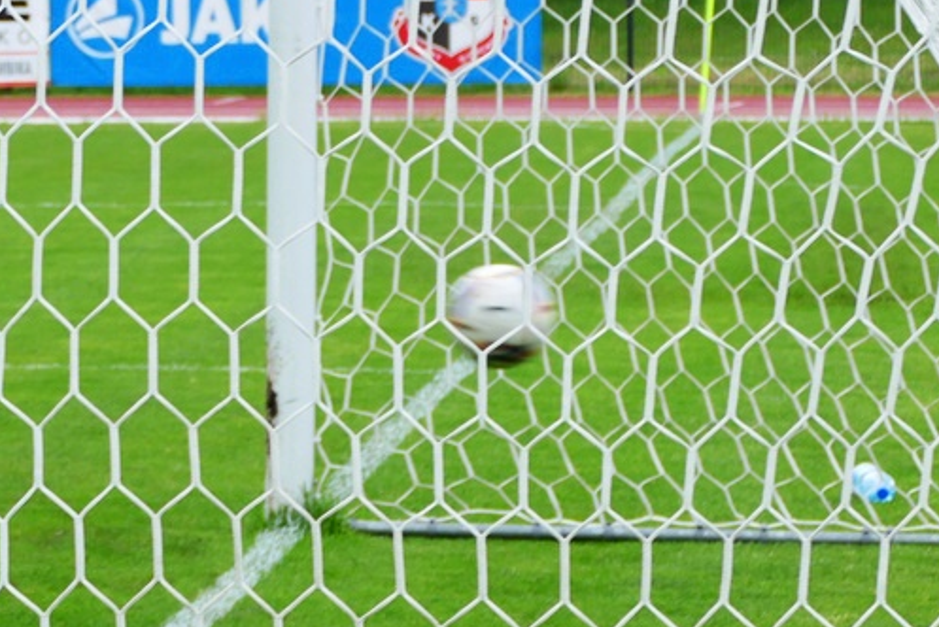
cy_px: 158
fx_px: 7125
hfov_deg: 7.5
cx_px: -70
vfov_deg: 5.0
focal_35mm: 273
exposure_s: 1/500
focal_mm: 43.05
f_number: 3.9
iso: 200
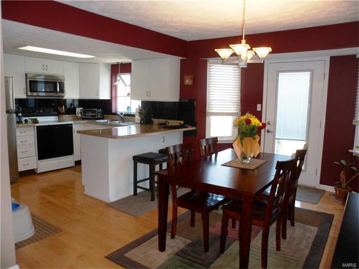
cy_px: 134
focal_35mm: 26
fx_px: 270
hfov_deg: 67.3
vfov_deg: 53.1
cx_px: 180
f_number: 3.3
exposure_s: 1/45
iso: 160
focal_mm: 4.9
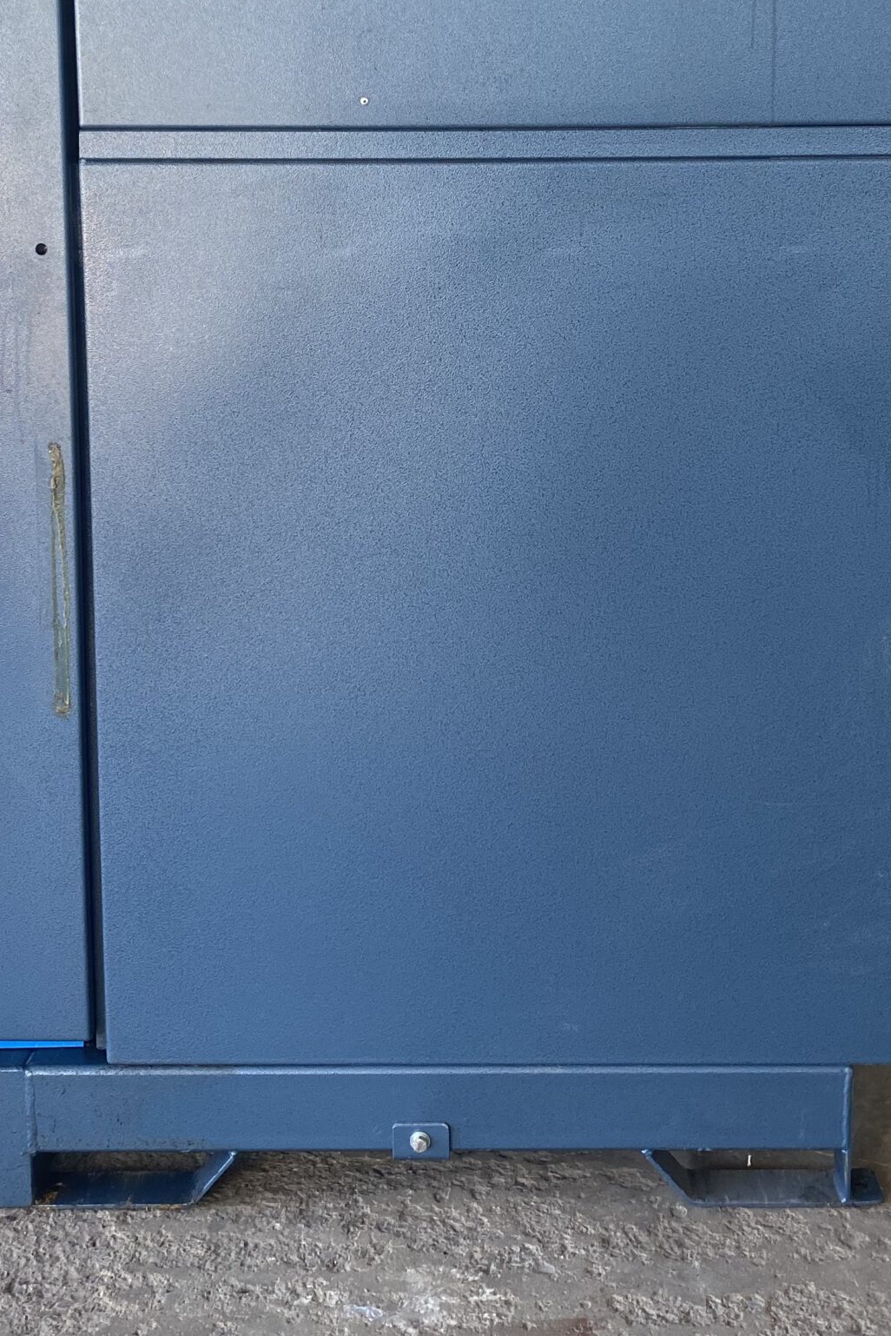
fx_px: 1670
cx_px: 452
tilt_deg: -8.2
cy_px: 397
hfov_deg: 29.9
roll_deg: +0.1
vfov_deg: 42.7
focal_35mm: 45
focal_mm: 4.25
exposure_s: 1/121
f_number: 1.8
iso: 100
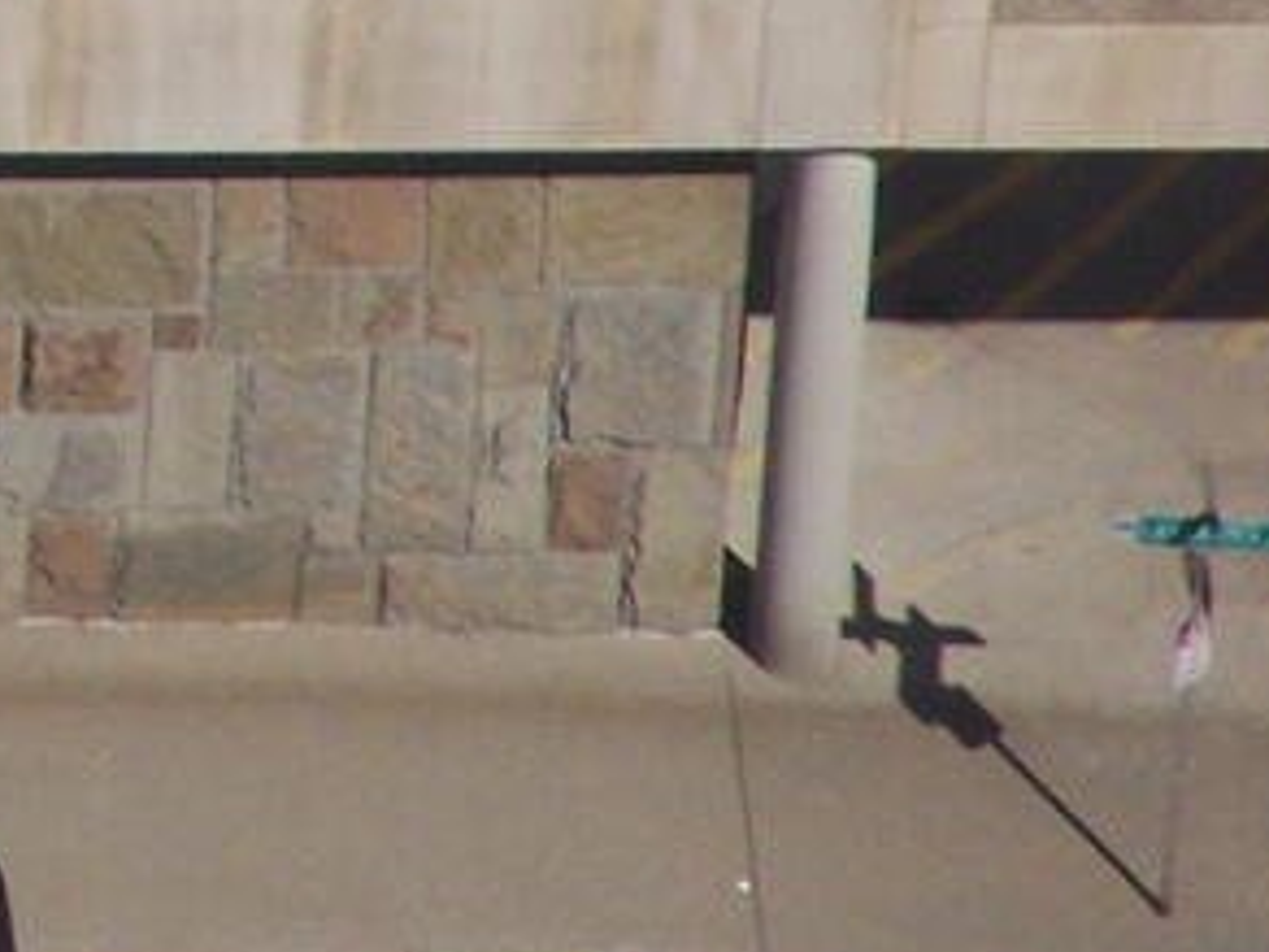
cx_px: -613
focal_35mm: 1334
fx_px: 48904
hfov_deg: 1.5
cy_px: -439
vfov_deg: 1.1
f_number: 3.7
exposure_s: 1/320
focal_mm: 63
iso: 140
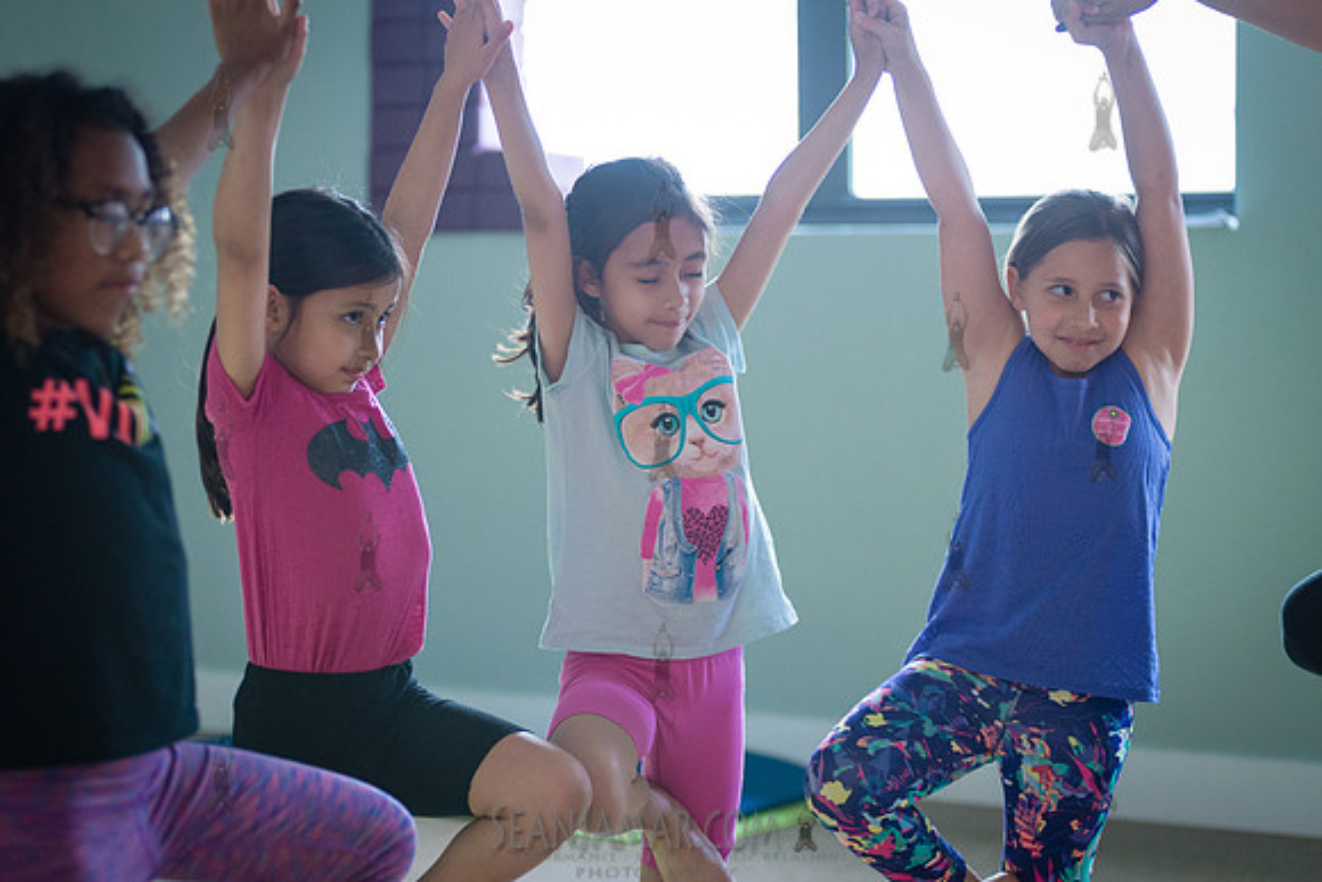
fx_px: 2938
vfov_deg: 17.1
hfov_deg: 25.4
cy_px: 441
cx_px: 661
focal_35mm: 80
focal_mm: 80
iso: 2000
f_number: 2.8
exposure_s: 1/250
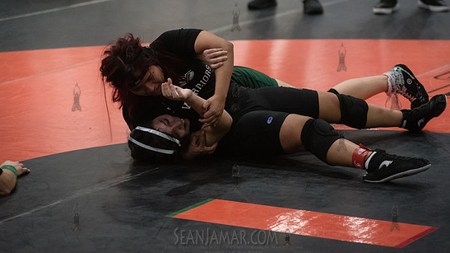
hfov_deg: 15.5
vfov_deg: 8.7
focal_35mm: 139
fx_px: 1658
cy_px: 97
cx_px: 235
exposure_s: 1/640
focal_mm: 125
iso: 8000
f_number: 3.5
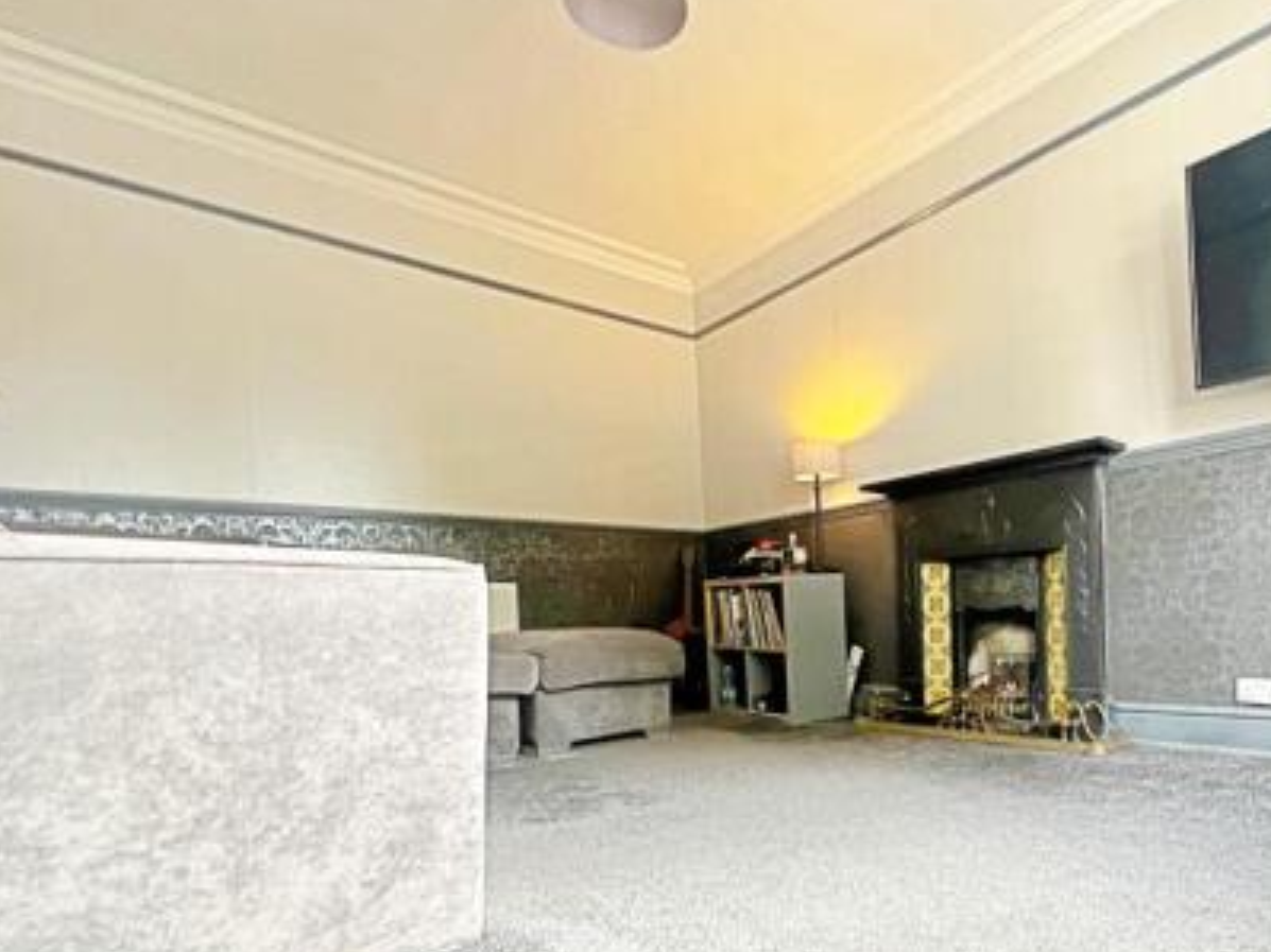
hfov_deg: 82.6
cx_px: 814
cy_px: 622
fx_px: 697
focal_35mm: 19
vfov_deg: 67.1
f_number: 1.8
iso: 250
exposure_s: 1/60
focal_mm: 1.57
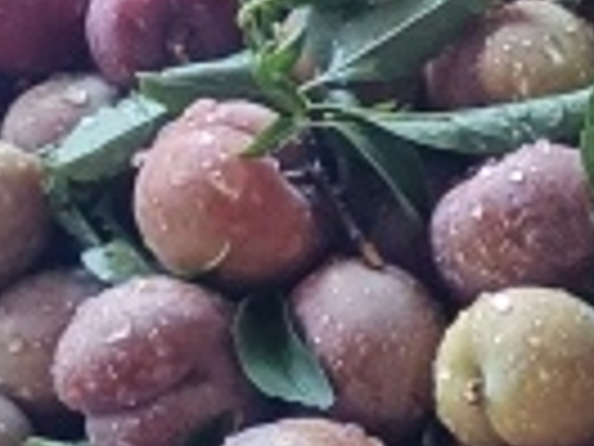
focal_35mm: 210
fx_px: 3604
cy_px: 601
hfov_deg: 8.3
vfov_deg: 7.0
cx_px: 1616
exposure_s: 1/120
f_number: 1.8
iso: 897
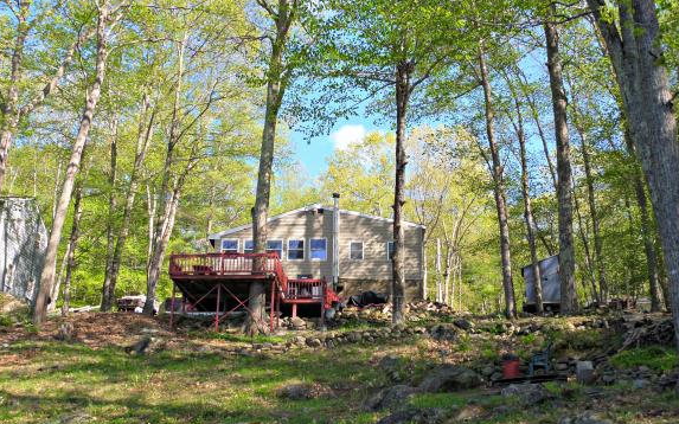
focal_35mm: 44
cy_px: 211
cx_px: 341
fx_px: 814
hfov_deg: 45.3
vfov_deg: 29.2
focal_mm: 6.8
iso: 100
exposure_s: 1/250
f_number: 3.6
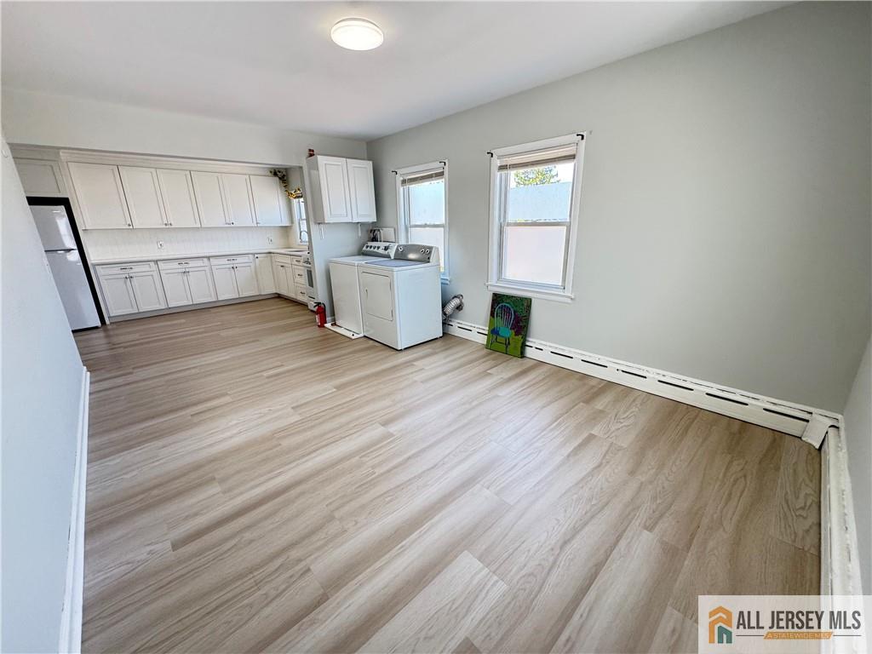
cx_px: 436
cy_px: 327
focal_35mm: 14
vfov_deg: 85.7
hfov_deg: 102.1
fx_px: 353
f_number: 2.2
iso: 200
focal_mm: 2.22
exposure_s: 1/120
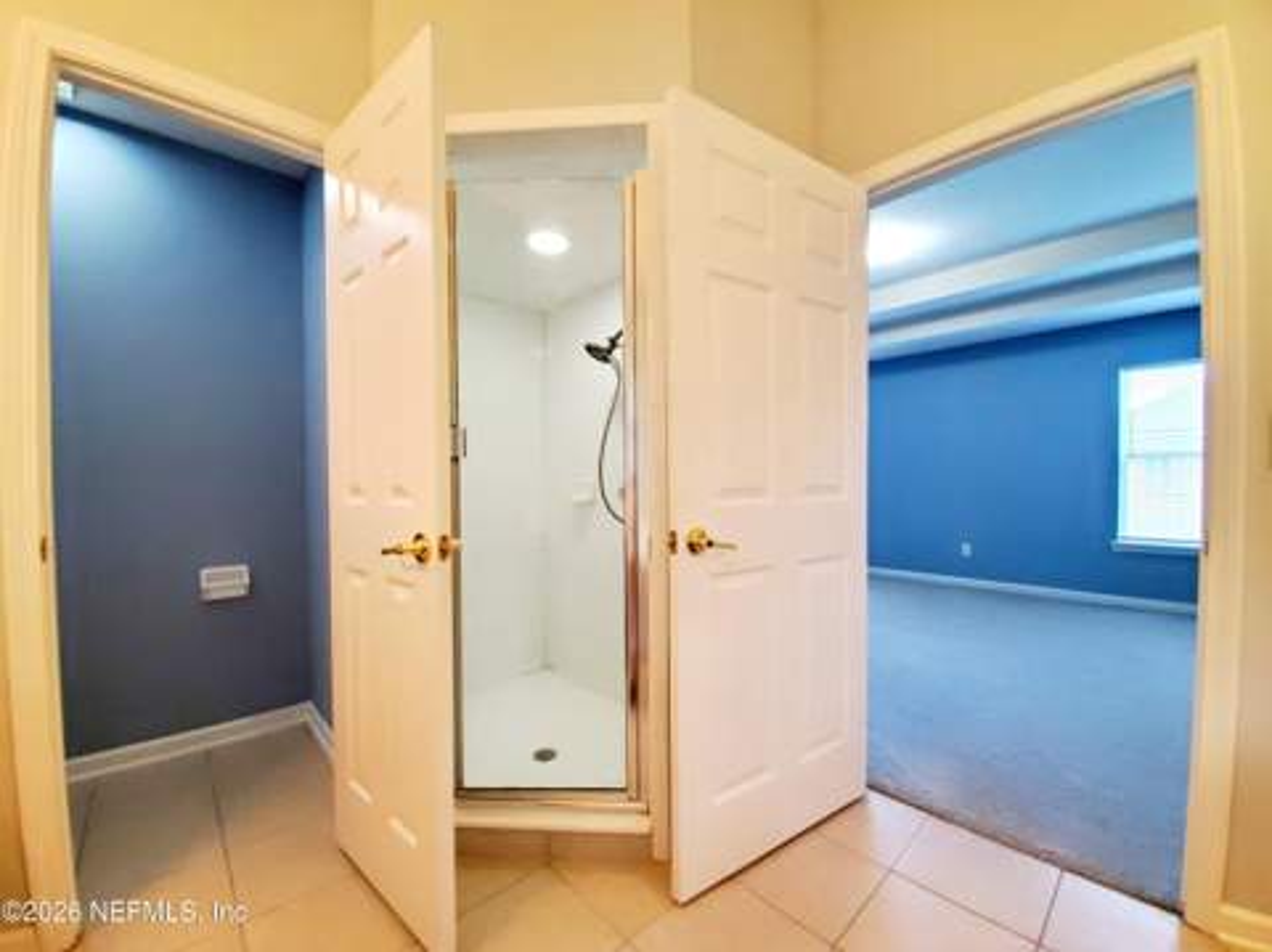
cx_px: 636
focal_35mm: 13
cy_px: 476
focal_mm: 1.8
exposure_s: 1/59.2
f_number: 2.2
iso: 250
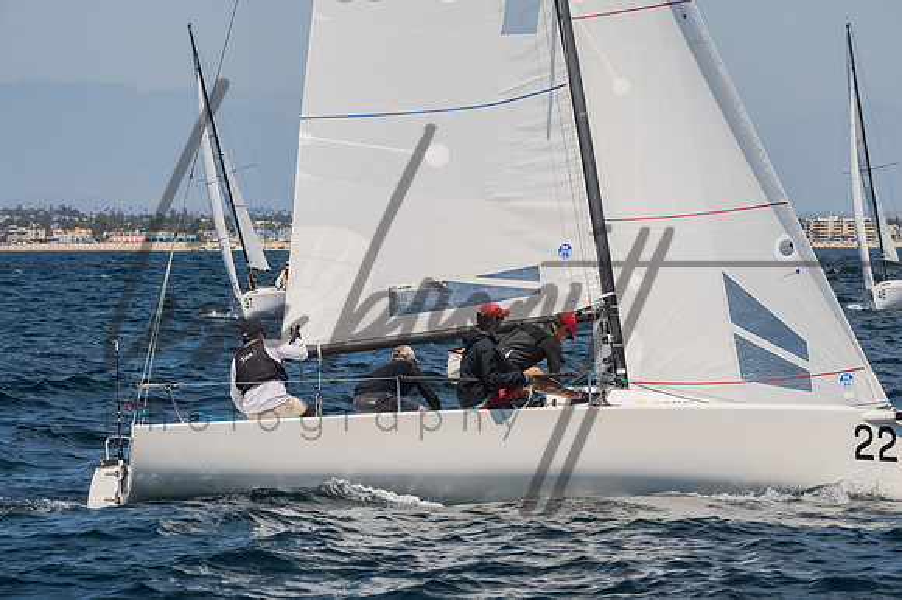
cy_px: 300
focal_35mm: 195
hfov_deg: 10.6
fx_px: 4883
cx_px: 451
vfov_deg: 7.0
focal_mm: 130
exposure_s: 1/1250
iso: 640
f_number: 14
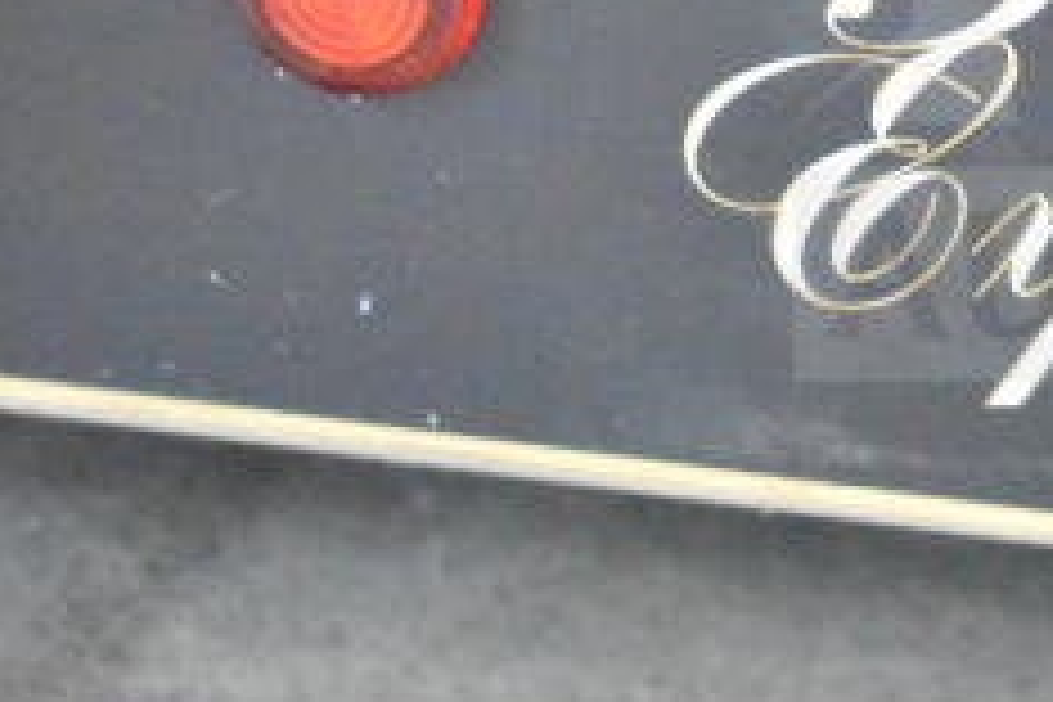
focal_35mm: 188
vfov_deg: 7.3
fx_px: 5499
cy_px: 25
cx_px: 1296
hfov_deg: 10.7
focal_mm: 48
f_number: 5.3
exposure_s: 1/60
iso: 25600
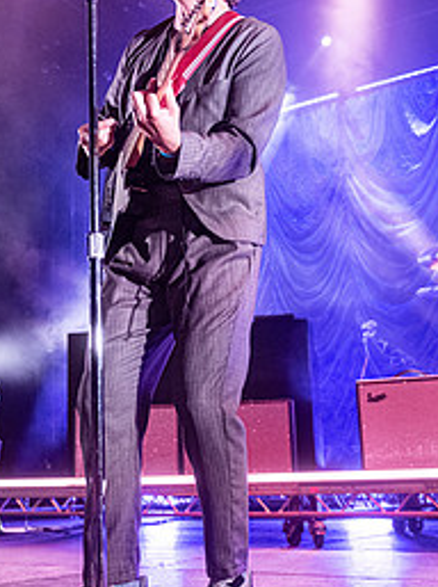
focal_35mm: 60
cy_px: 216
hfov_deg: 24.3
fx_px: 1015
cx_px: 173
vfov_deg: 32.1
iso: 3200
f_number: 2.8
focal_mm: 27
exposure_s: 1/320
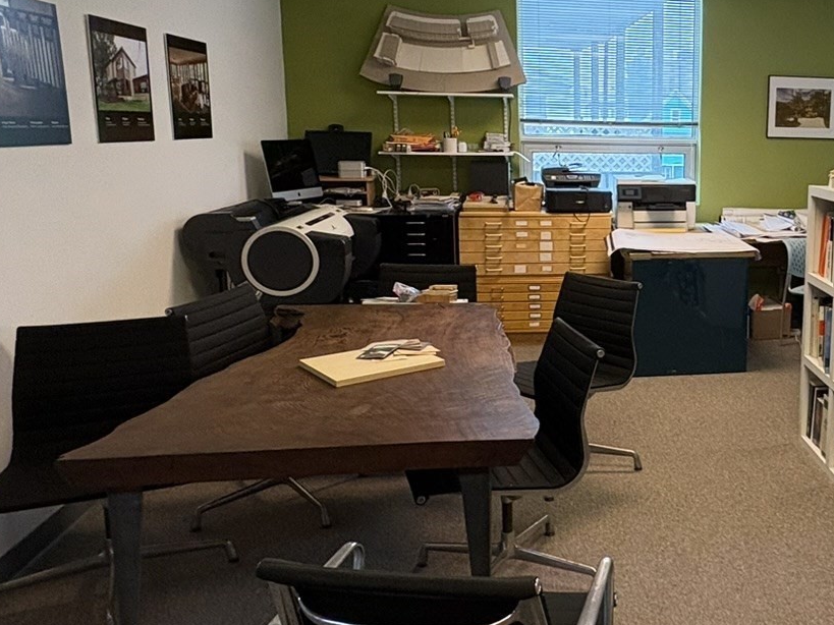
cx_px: 703
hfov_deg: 48.7
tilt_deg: -9.2
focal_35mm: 35
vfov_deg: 40.6
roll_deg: -1.6
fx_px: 843
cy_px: 271
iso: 400
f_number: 2.2
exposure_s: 1/120
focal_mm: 2.22
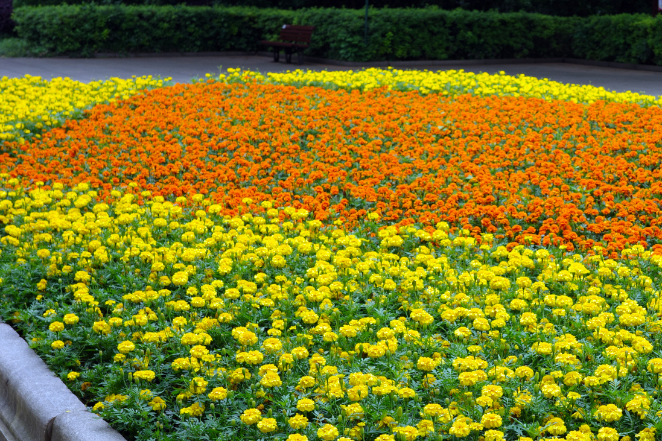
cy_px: 236
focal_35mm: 70
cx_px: 492
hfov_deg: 28.4
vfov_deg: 19.4
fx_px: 1287
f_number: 4.5
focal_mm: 26
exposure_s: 1/320
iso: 100
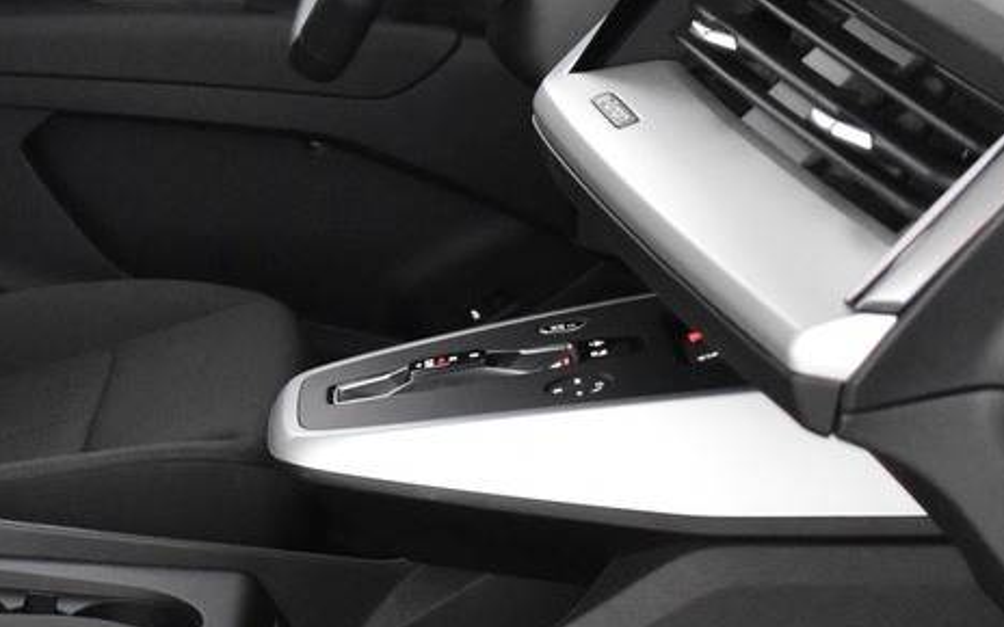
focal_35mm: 96
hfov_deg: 20.4
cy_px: 331
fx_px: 2627
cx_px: -171
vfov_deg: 13.6
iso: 3200
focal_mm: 18
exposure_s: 1/30
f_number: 3.5
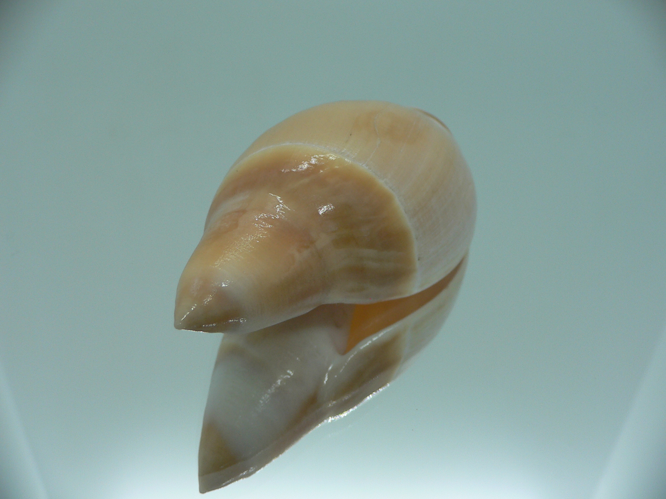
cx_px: 333
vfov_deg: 40.7
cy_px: 250
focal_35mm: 35
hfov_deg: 52.6
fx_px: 673
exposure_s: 1/60
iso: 80
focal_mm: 4.6
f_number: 2.8
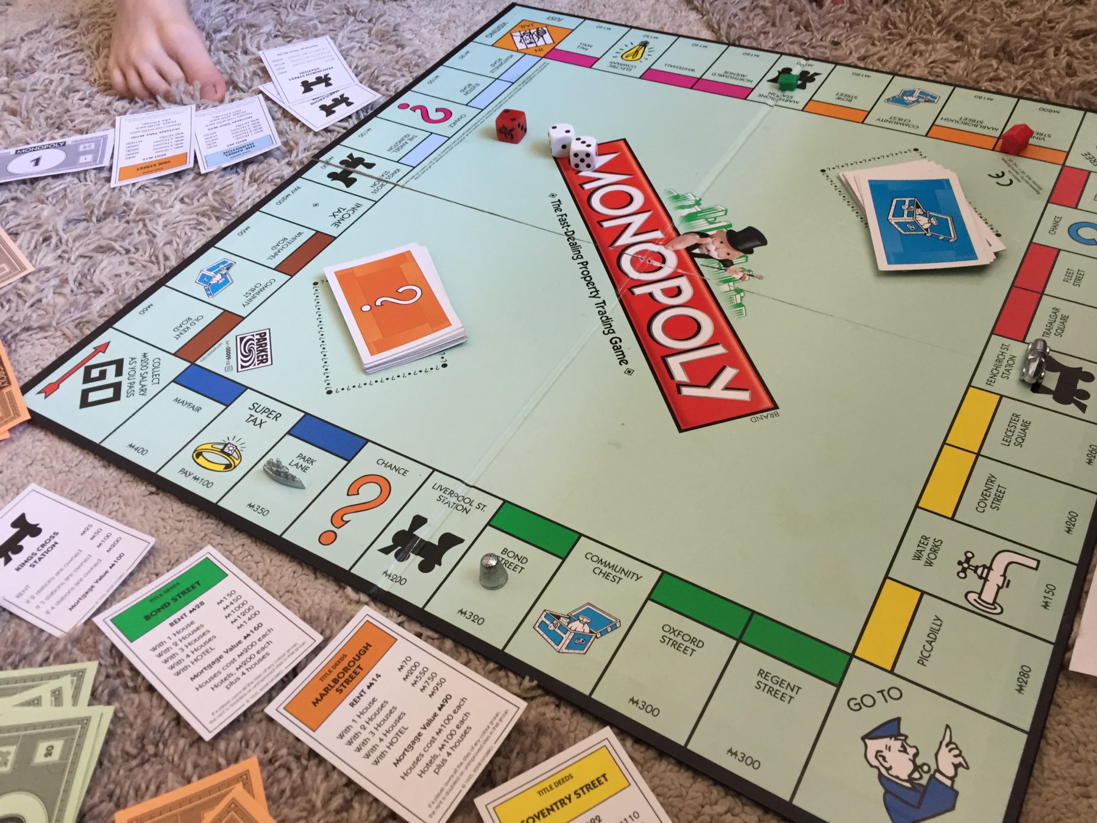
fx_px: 919
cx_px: 548
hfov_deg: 61.7
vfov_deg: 48.2
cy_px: 412
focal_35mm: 29
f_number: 2.2
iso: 100
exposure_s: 1/33
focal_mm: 4.15
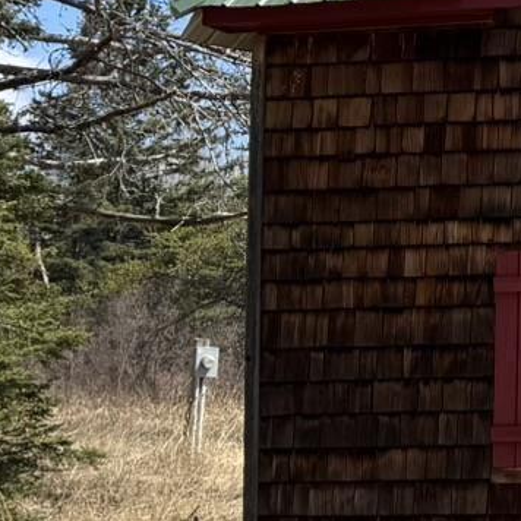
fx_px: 2077
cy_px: 174
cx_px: 1162
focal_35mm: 122
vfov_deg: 14.3
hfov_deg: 12.1
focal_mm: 6.76
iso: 80
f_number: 1.78
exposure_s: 1/3413
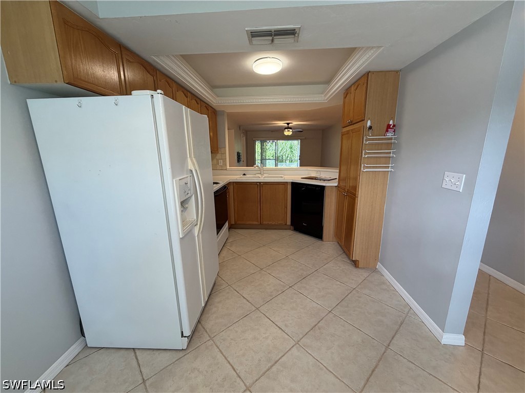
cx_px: 262
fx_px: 212
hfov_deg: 102.1
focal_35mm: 14
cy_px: 196
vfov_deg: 85.7
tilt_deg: -10.5
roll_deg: +1.0
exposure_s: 1/120
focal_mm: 2.22
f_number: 2.2
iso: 160
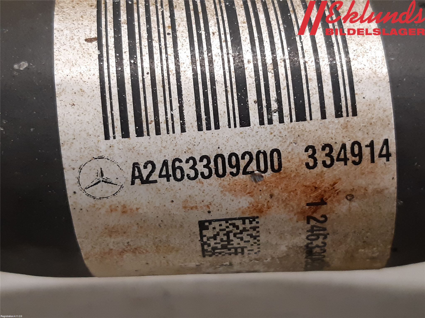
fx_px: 319
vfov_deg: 53.1
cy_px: 159
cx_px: 212
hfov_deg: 67.3
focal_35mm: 26
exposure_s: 1/50
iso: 160
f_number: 1.7
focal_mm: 3.93
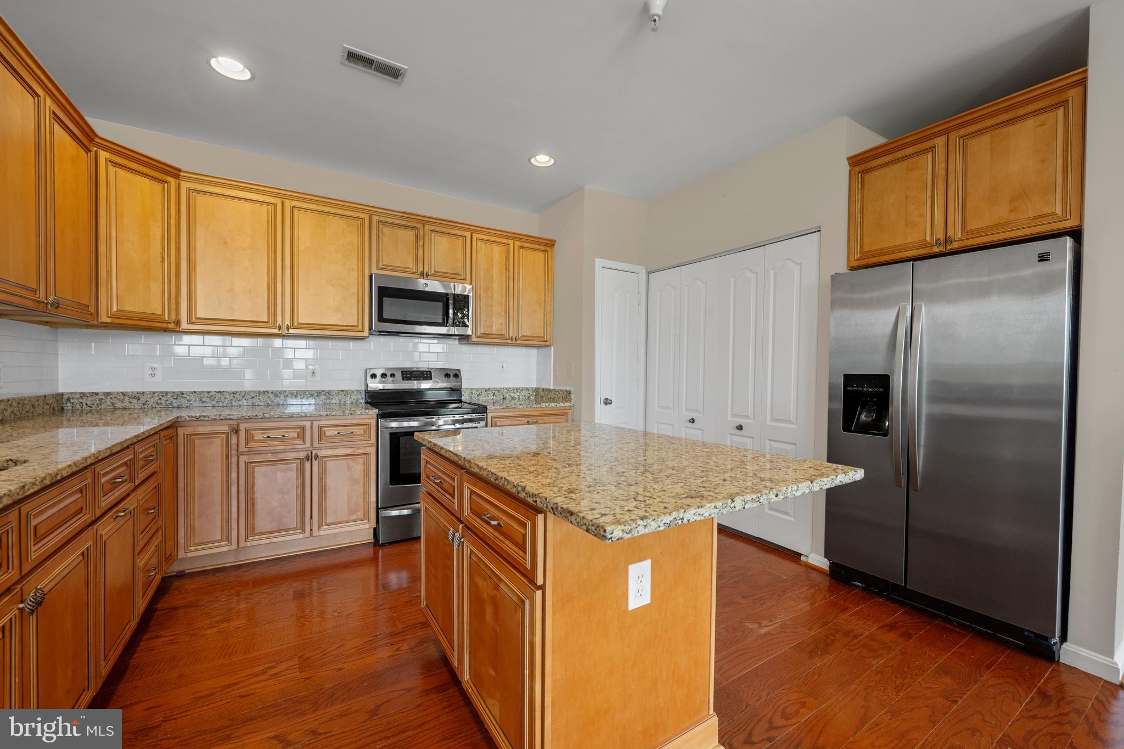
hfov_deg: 104.3
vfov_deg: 81.2
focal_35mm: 14
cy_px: 374
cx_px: 562
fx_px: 437
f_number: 8
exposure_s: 1/6
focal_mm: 14
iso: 320
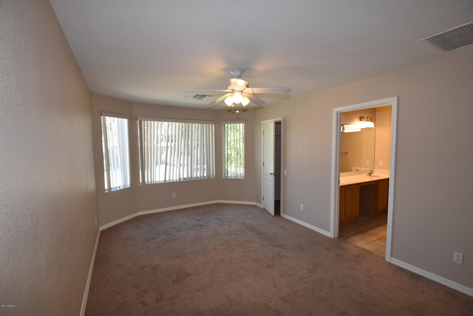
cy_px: 158
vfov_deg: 77.4
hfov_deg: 100.3
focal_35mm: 15
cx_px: 236
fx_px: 197
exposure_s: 1/125
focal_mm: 10
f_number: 5.6
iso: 800
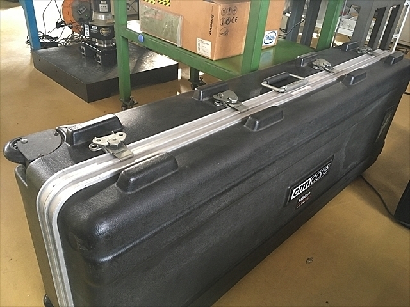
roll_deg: -5.1
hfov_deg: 61.7
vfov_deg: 48.2
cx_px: 205
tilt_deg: -32.9
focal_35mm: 29
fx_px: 343
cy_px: 154
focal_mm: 4.15
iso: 160
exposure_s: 1/30
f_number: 2.2
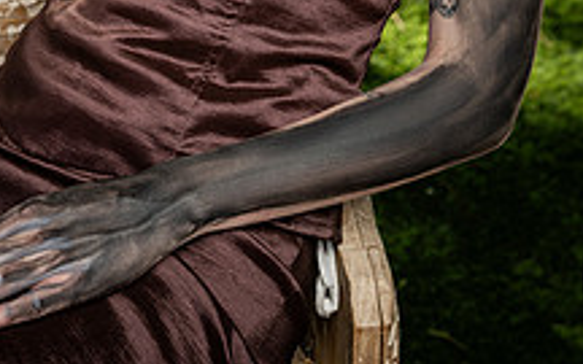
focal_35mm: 134
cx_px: 254
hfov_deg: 15.6
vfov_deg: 9.5
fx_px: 2129
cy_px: -216
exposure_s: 1/200
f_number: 7.1
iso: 64
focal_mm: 63
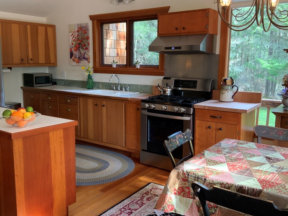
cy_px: 103
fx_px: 291
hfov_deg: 52.6
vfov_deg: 40.7
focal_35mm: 35
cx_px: 139
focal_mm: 3
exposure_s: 1/60
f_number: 1.8
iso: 64
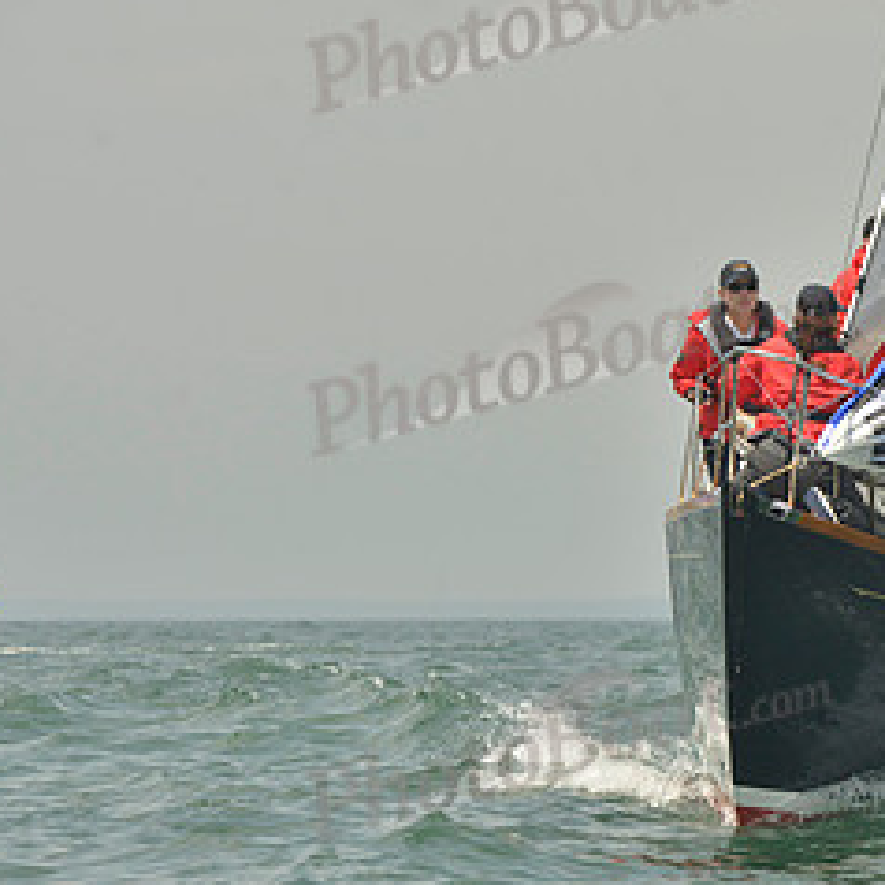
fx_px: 10182
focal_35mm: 352
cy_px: 500
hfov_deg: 5.0
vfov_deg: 5.0
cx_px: 1026
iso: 560
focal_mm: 170
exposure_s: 1/1600
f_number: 10
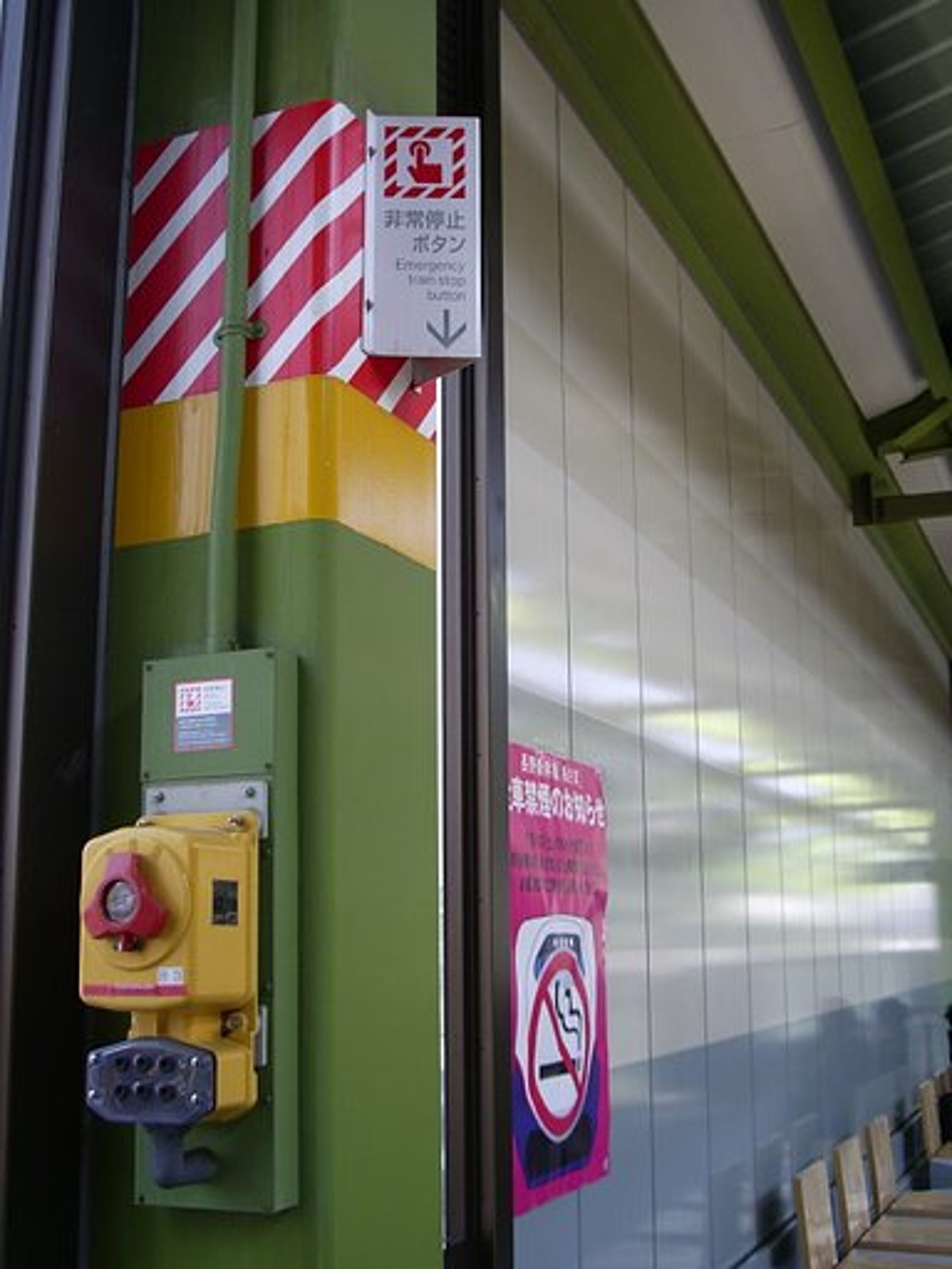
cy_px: 634
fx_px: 1503
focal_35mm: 41
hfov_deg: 35.1
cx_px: 476
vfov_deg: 45.8
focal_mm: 6.8
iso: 80
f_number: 2.8
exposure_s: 1/160
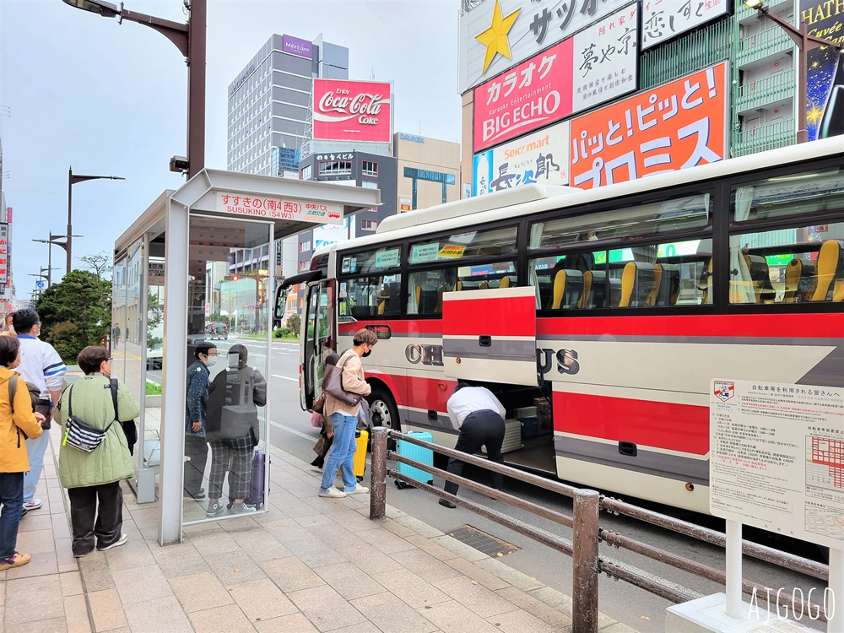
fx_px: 634
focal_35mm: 26
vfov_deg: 53.1
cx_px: 422
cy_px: 316
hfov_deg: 67.3
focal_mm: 5.4
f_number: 1.8
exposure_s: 1/100
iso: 100
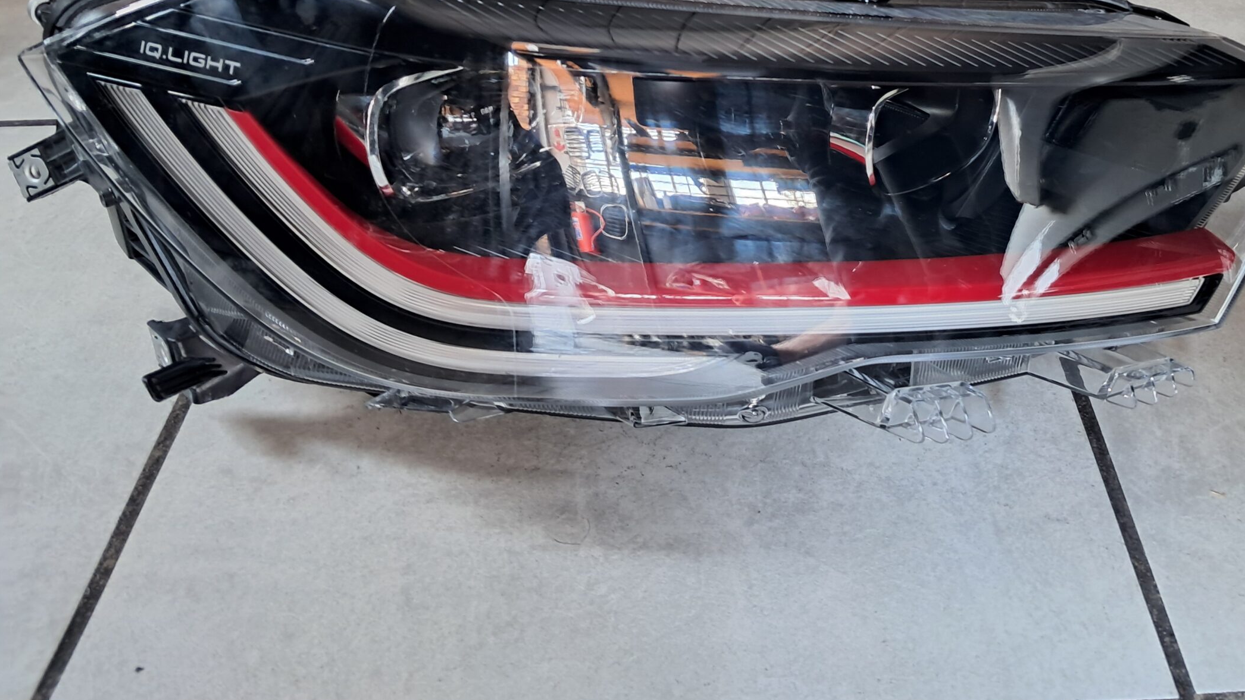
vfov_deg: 31.9
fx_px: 1189
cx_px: 760
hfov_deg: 54.8
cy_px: 137
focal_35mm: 36
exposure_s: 1/33
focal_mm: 4
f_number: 1.8
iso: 200
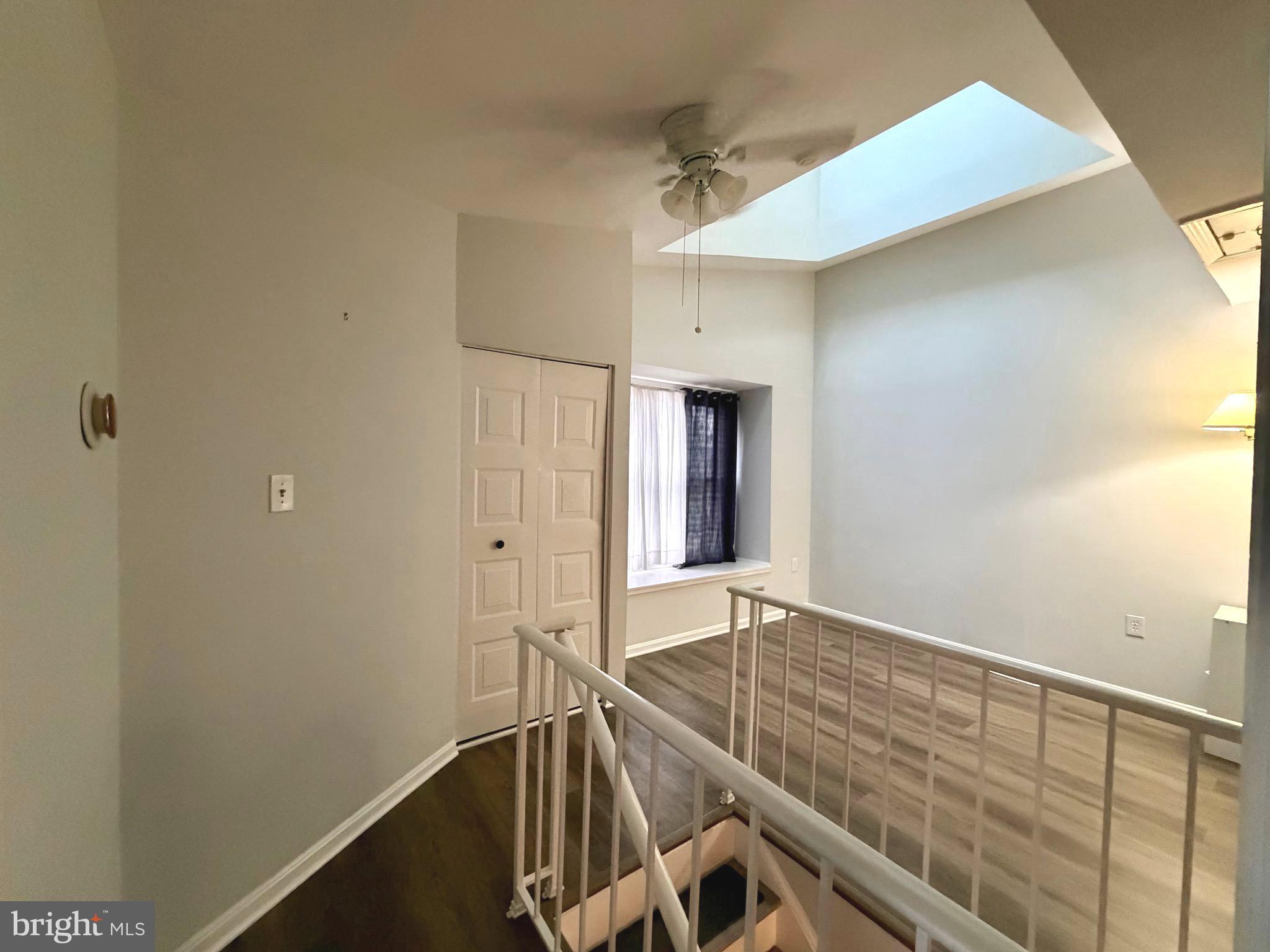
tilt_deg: -1.5
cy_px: 476
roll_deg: -0.8
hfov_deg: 102.1
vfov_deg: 85.7
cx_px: 635
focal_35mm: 14
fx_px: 514
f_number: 2.2
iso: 800
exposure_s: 1/60
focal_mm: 2.22
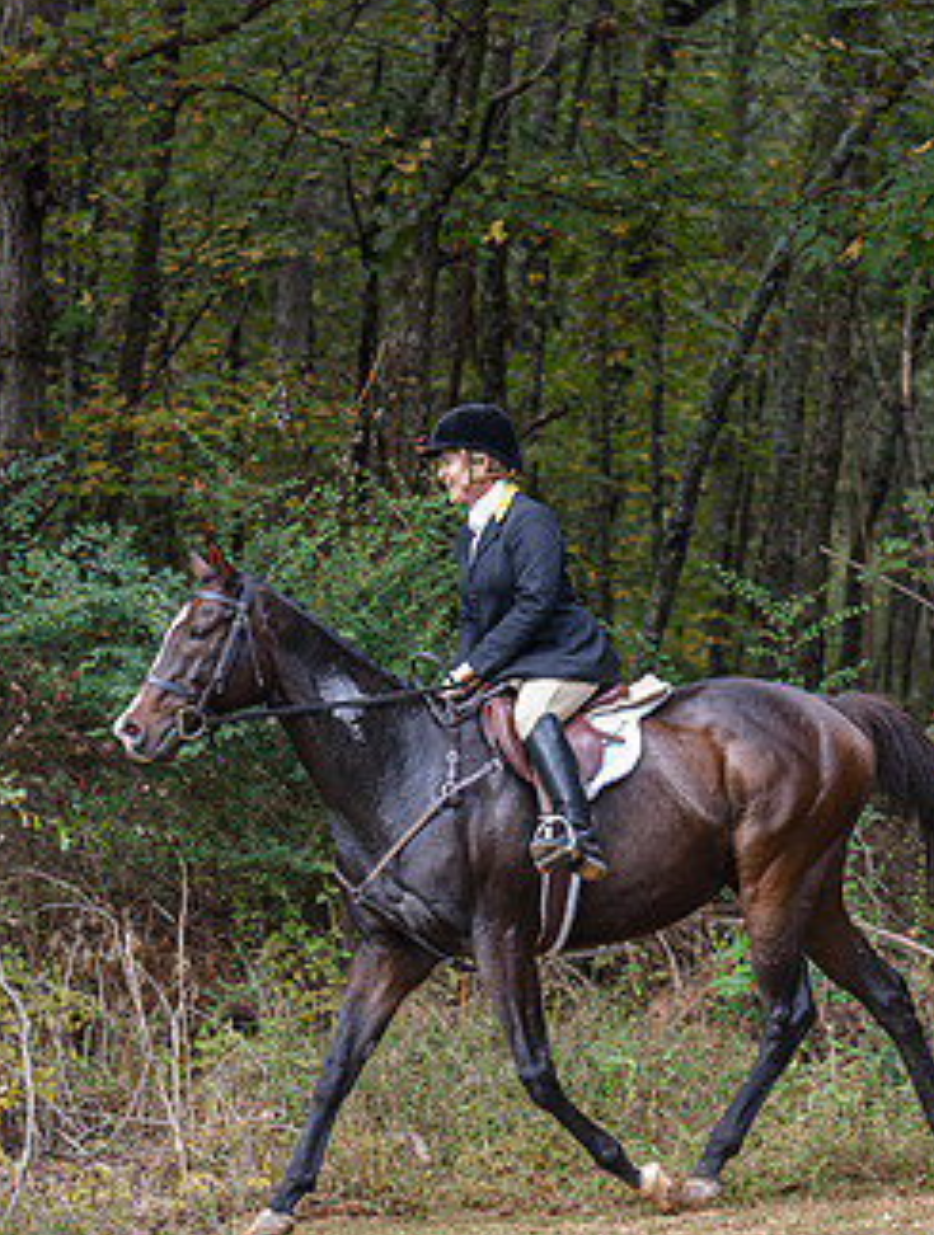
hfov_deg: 4.8
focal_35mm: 309
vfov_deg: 6.4
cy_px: 580
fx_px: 11058
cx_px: 591
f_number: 4
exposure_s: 1/500
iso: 560
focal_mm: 100
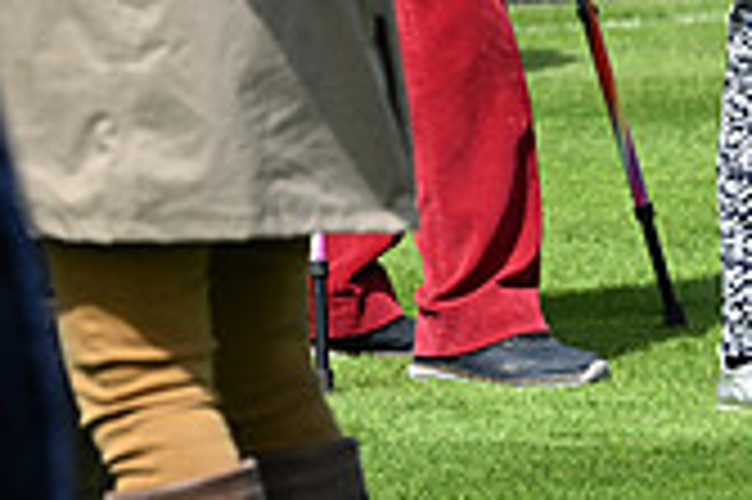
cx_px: 775
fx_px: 11623
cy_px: -354
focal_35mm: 557
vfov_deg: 2.5
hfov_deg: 3.7
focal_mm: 160
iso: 500
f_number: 5.6
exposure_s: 1/2500
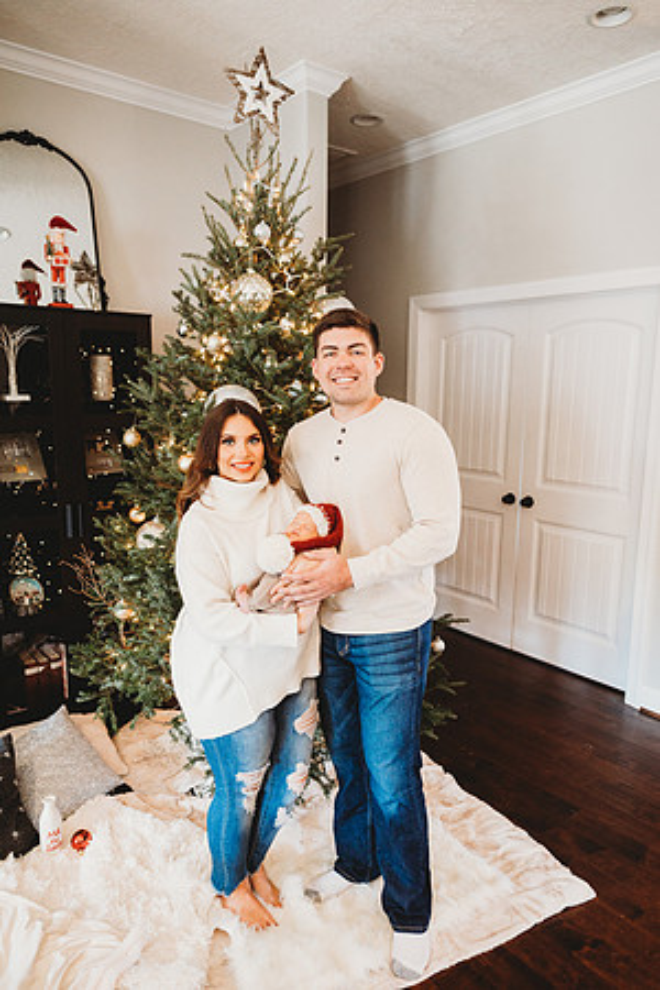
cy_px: 495
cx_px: 330
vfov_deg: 73.7
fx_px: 660
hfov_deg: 53.1
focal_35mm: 24
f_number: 2.5
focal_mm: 24
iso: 500
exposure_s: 1/200
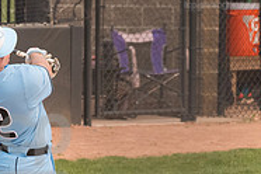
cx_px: 28
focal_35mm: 571
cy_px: 153
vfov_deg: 2.4
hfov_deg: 3.6
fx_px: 4139
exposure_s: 1/2000
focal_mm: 122
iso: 1000
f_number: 5.6
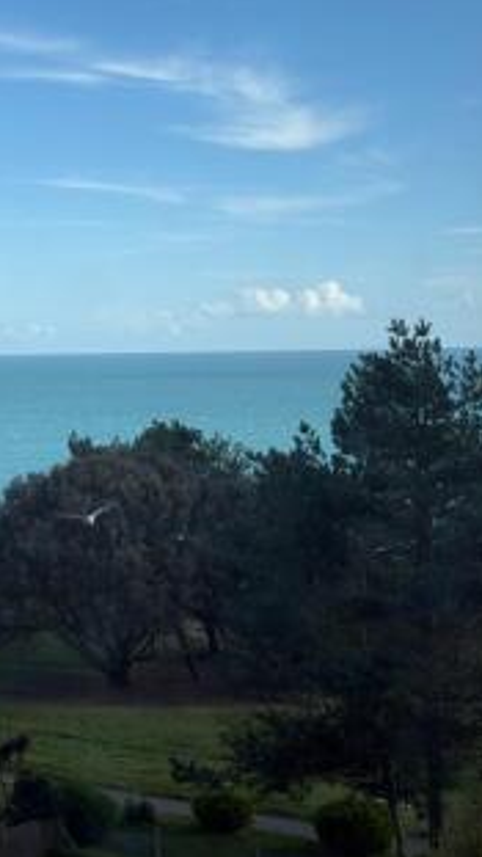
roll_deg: +0.4
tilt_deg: -2.1
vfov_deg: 29.7
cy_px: 426
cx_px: 90
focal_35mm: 71
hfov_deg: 16.9
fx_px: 1613
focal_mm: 6.76
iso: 64
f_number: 1.78
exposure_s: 1/2667
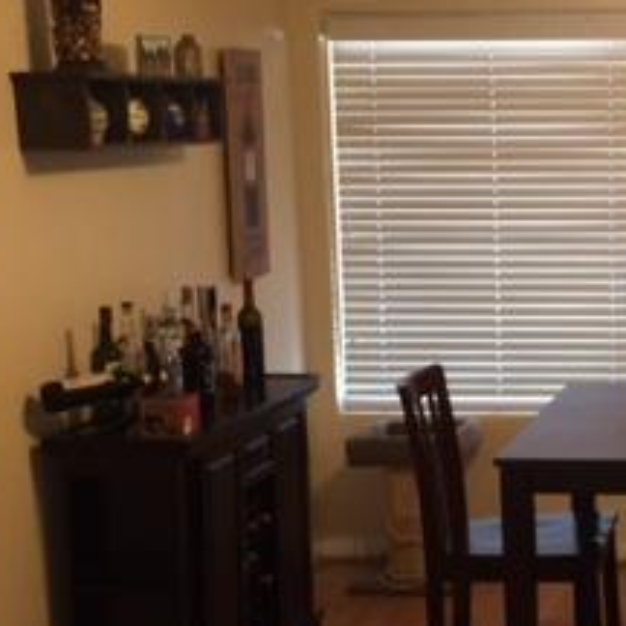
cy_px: 388
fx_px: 1555
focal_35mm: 76
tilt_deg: -9.3
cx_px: 701
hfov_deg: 21.5
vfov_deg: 22.7
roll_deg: +0.4
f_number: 2.2
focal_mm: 4.15
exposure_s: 1/30
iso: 100
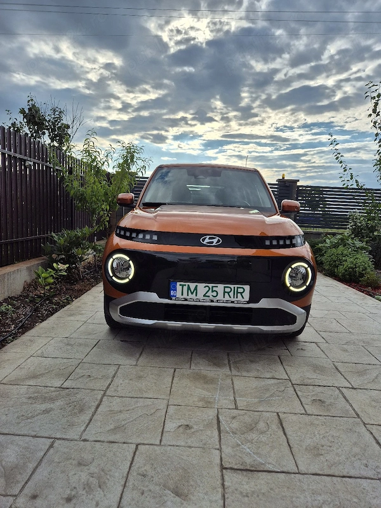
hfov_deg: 58.9
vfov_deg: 73.9
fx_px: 338
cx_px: 190
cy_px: 254
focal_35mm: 23
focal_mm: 5.4
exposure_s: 1/3333
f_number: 1.8
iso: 25
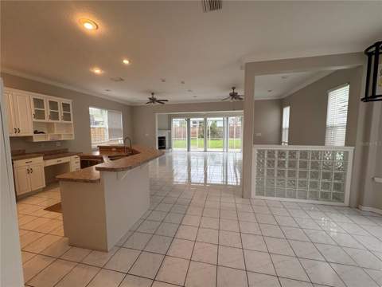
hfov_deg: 102.1
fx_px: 154
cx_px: 191
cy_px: 144
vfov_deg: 85.7
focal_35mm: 14
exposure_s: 1/120
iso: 100
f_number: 2.2
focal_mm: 2.22
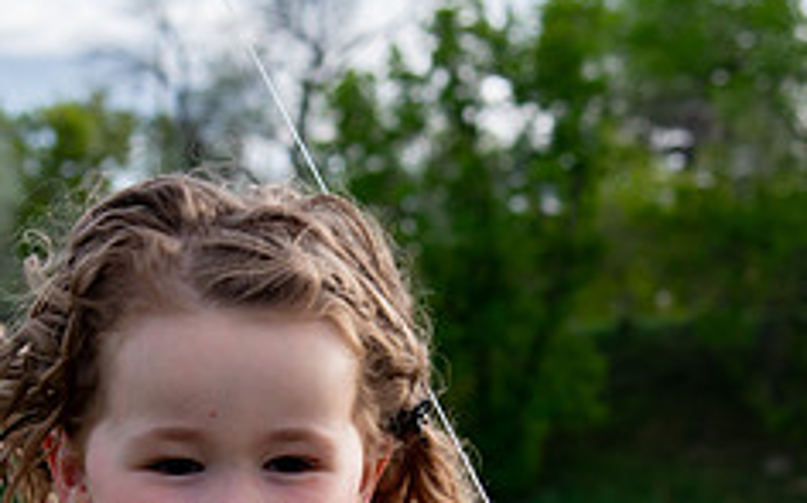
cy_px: 415
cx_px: 370
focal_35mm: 151
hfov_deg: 13.9
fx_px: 3318
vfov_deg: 8.6
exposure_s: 1/500
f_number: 5
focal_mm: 44
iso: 200
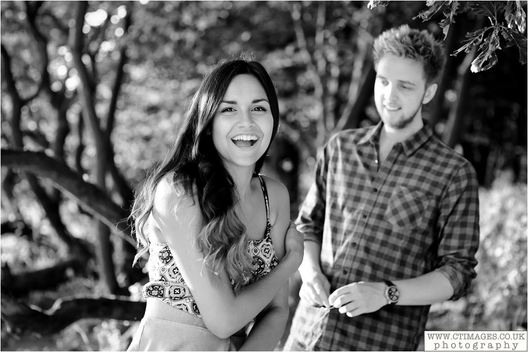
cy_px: 176
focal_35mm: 85
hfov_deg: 23.9
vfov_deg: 16.1
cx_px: 264
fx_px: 1246
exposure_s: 1/320
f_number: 3.5
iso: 1250
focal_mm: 85
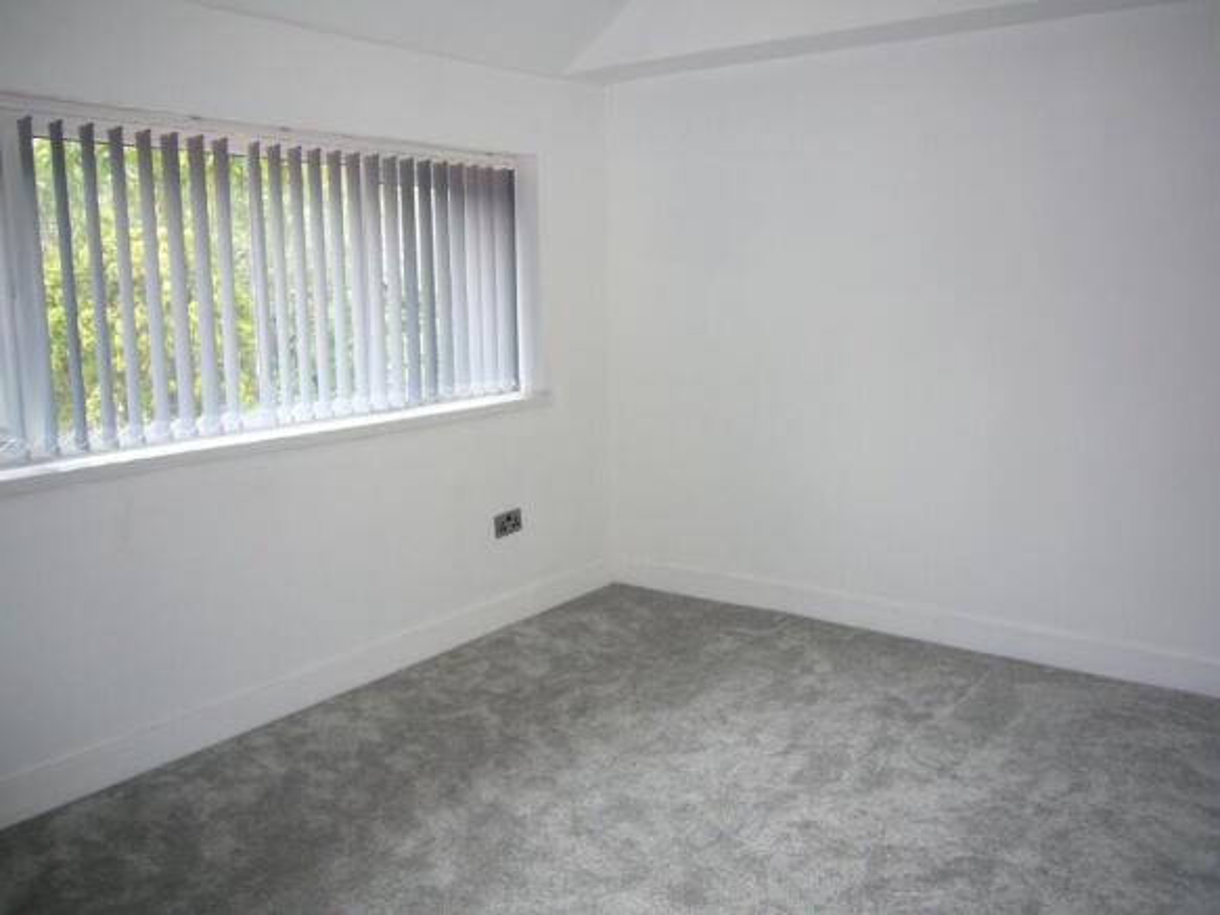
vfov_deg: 49.7
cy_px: 458
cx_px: 610
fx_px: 987
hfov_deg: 63.5
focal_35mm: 28
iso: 80
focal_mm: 4.6
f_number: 2.8
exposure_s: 1/50
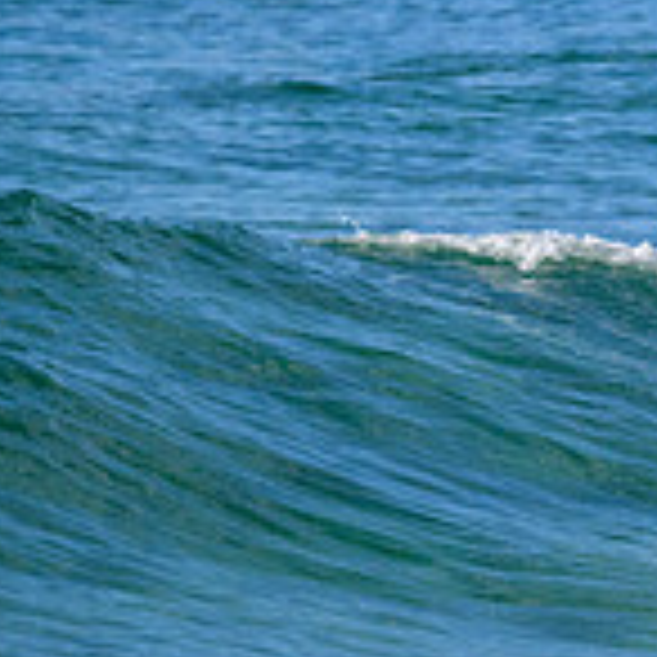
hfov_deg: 0.9
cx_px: 1269
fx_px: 42796
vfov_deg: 0.9
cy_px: 335
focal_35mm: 1993
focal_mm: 590
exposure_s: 1/2000
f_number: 11
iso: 1600
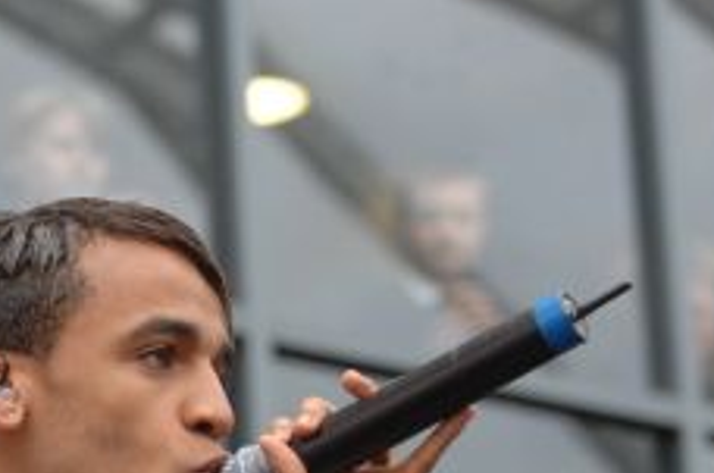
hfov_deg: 7.6
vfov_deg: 5.1
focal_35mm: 270
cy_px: 470
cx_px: 122
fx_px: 5344
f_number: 3.5
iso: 800
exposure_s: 1/640
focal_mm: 90
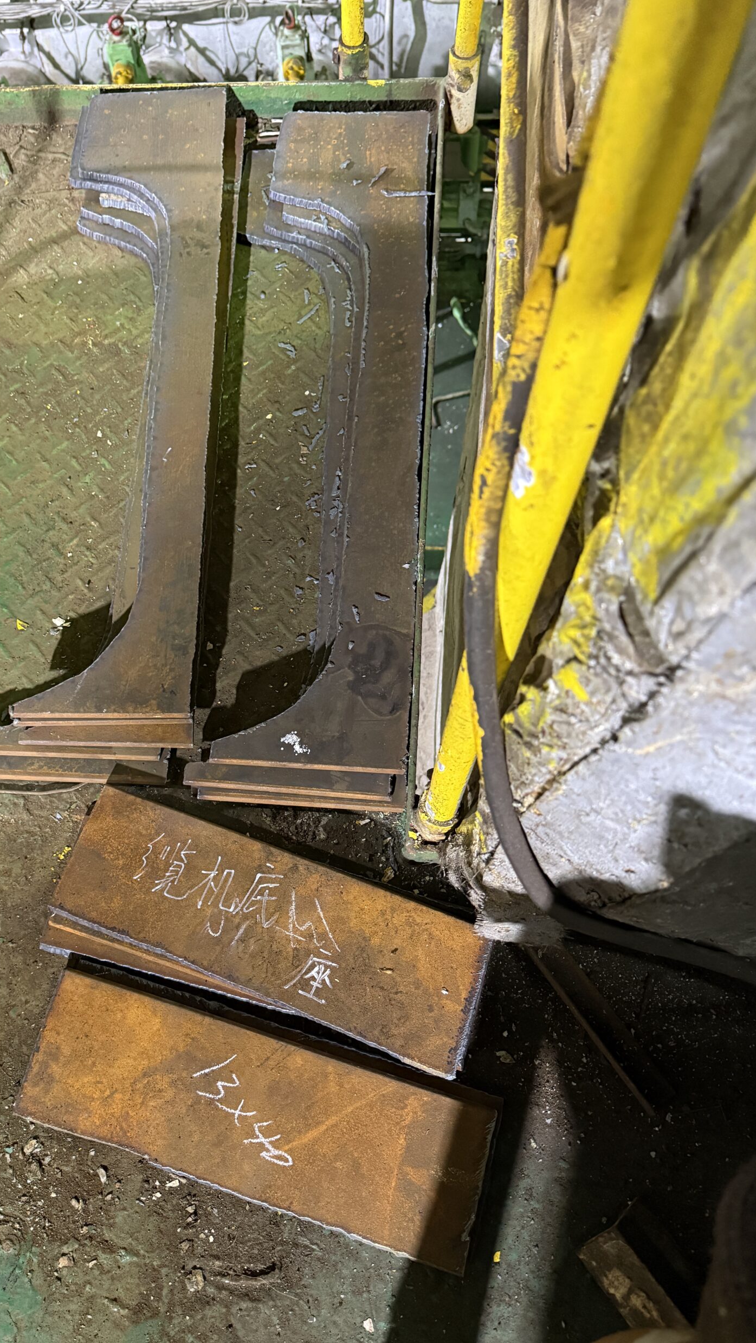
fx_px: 962
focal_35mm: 27
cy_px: 676
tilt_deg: -67.1
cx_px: 252
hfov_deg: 42.3
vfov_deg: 69.9
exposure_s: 1/40
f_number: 1.78
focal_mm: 6.76
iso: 800
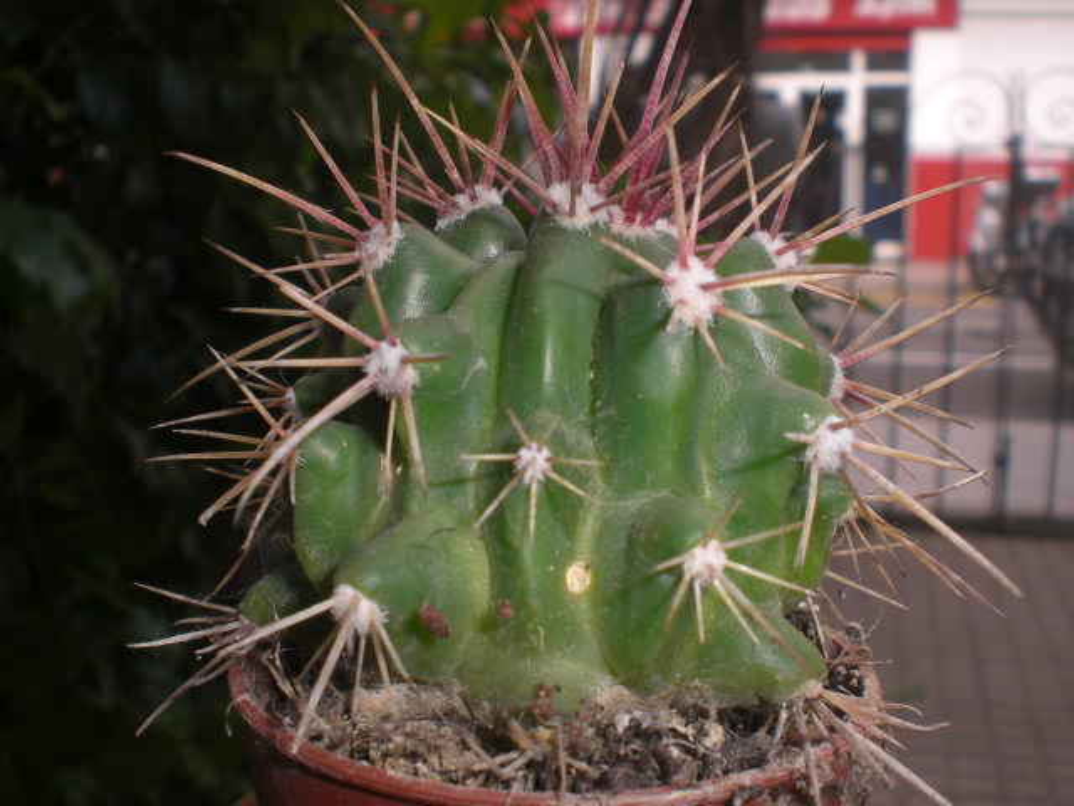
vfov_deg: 37.7
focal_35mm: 38
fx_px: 1179
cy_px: 403
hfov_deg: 49.0
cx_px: 537
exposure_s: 1/80
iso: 50
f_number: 4.4
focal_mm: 6.3
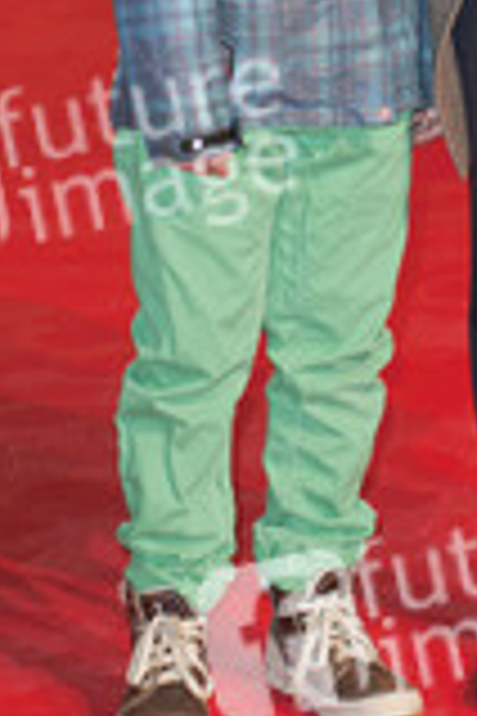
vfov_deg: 10.1
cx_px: 560
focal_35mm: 201
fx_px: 3995
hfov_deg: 6.8
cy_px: -59
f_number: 5.6
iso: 1000
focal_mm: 80
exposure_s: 1/160
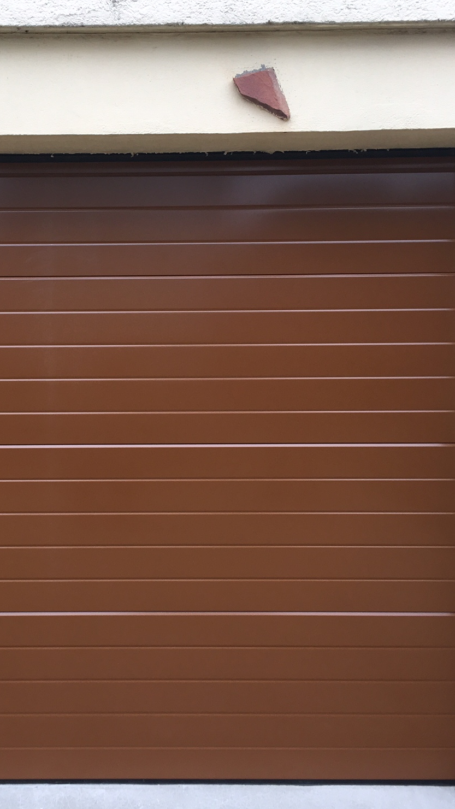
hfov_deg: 27.2
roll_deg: -0.5
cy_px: 401
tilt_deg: -1.8
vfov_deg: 47.4
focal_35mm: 43
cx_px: 91
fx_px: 922
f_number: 2.2
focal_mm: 4.15
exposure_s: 1/50
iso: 32
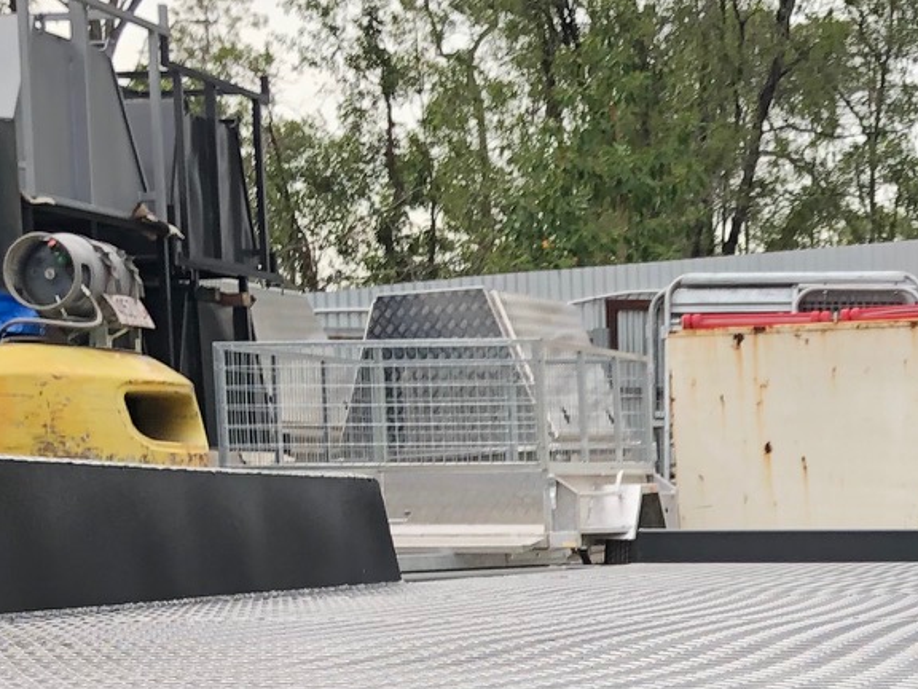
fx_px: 2599
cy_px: 893
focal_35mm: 98
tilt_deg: -9.0
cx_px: 937
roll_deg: -1.2
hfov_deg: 19.4
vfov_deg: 14.5
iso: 20
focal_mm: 4
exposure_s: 1/298
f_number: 1.8
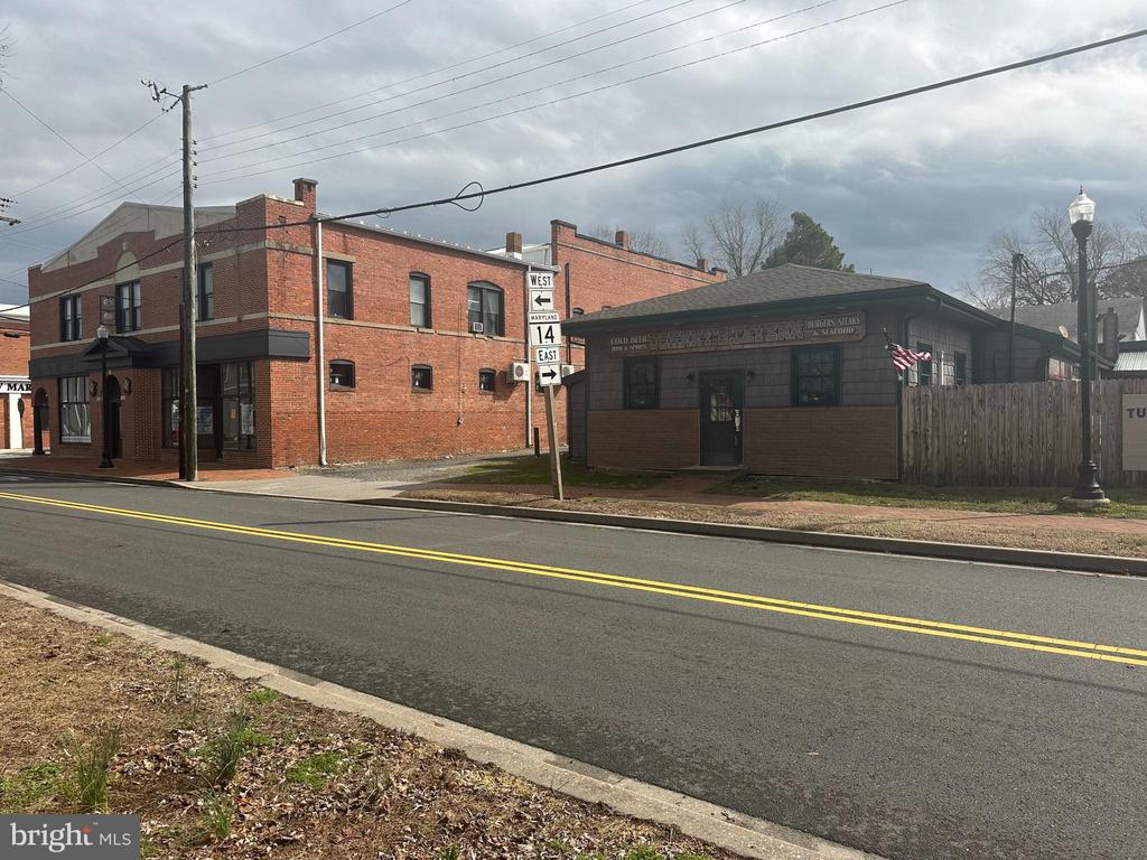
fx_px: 795
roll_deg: +1.7
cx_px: 574
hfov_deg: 71.6
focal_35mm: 24
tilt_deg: +1.8
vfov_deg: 56.8
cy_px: 430
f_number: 1.78
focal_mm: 6.86
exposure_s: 1/6211
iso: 80
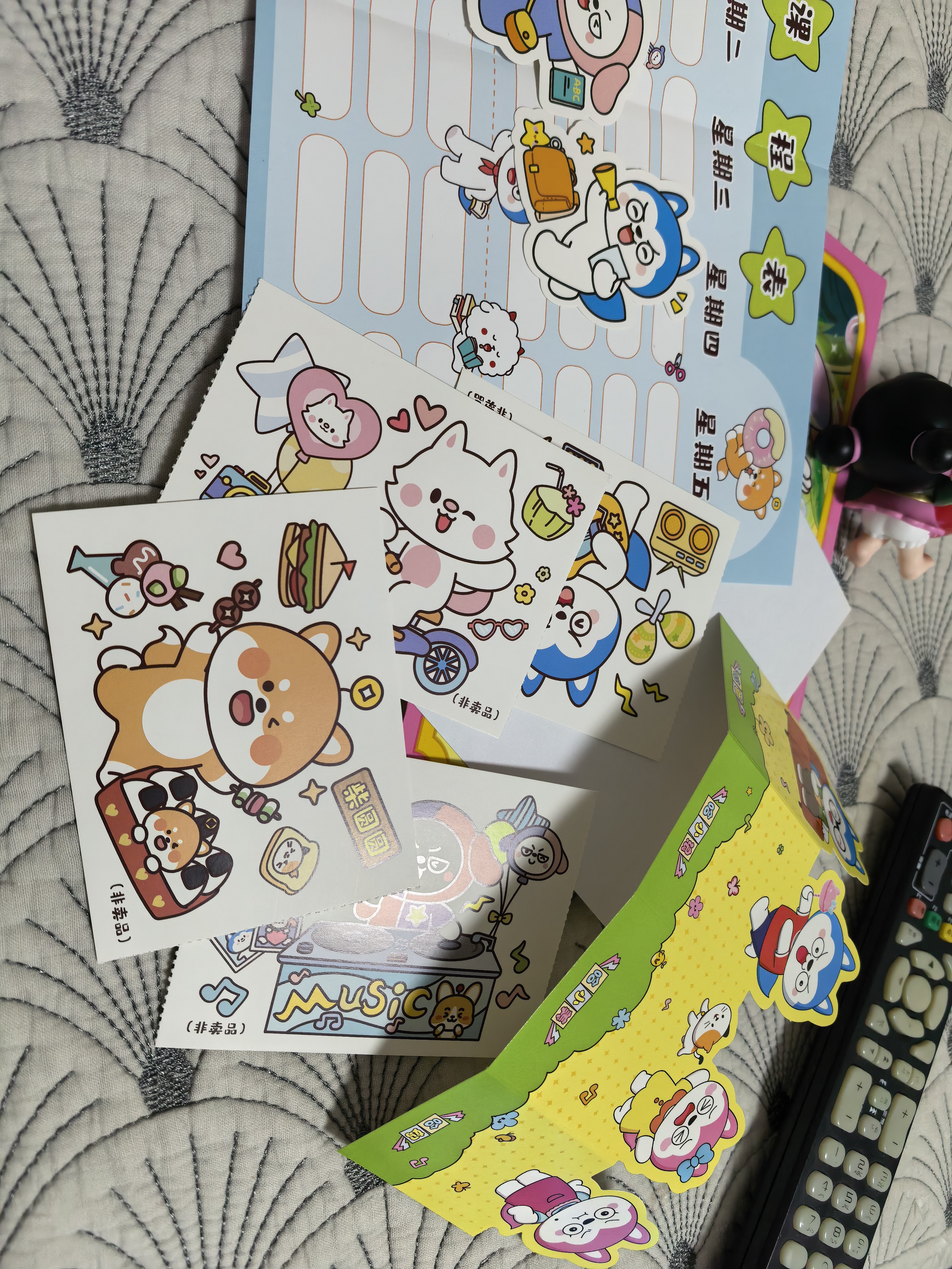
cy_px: 634
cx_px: 476
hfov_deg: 56.8
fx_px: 880
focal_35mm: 24
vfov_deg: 71.6
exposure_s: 1/50
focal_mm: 5.75
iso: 160
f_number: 2
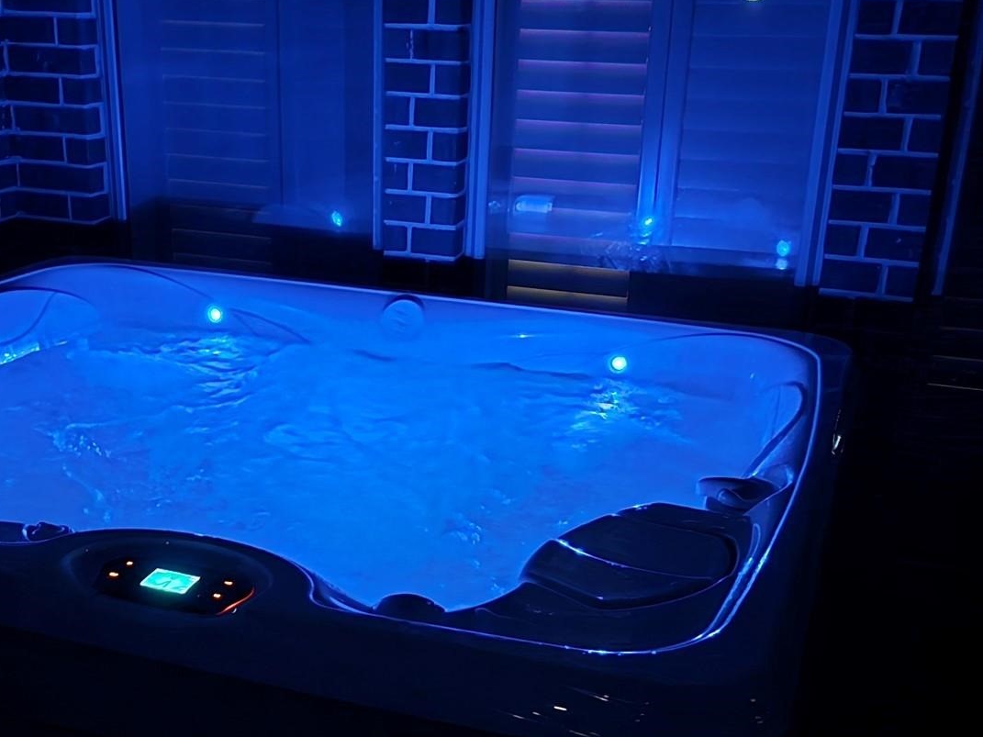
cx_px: 383
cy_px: 451
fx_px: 1249
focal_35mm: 44
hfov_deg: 42.7
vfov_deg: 32.7
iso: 3200
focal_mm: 6.3
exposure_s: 1/15
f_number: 1.7
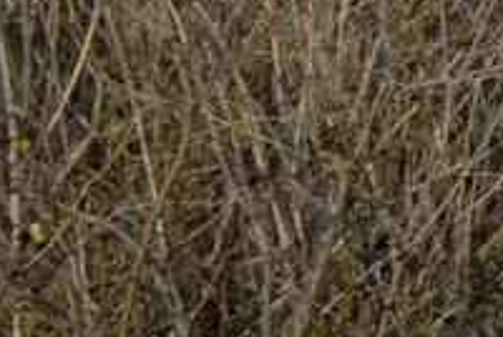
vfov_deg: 1.9
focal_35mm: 720
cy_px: 368
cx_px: 1457
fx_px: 10075
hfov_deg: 2.8
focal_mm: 80
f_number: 4.5
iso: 400
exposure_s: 1/2500
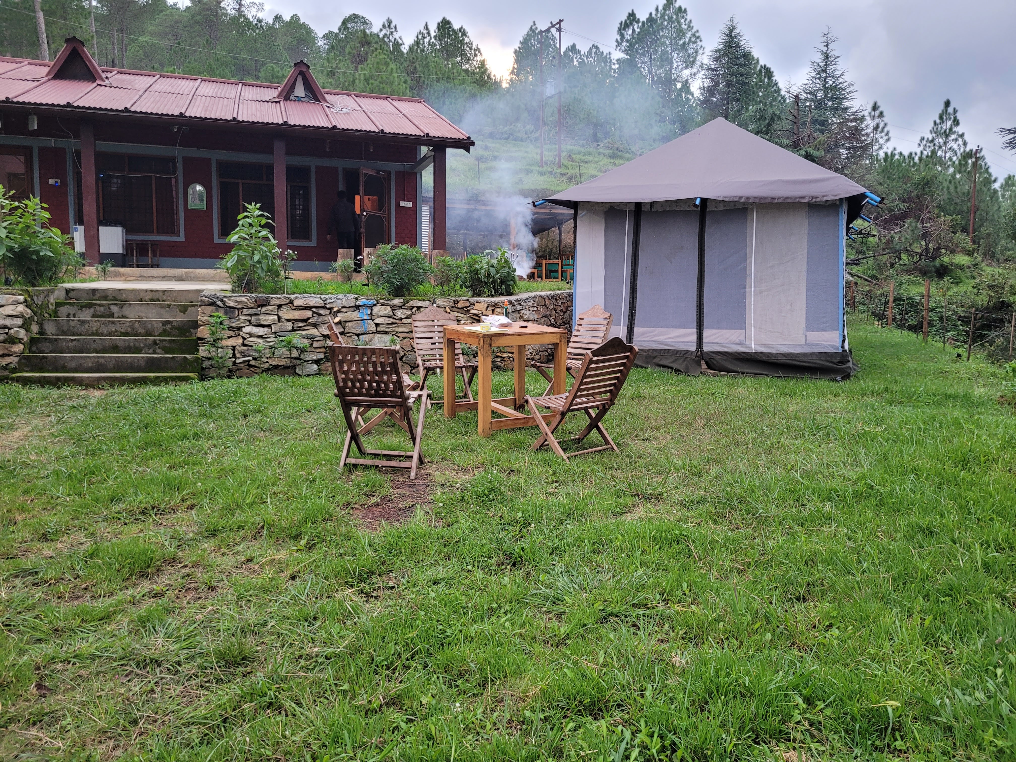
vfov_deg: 53.1
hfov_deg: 67.3
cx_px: 508
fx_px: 763
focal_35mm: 26
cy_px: 381
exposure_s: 1/50
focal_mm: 5.4
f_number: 1.8
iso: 200
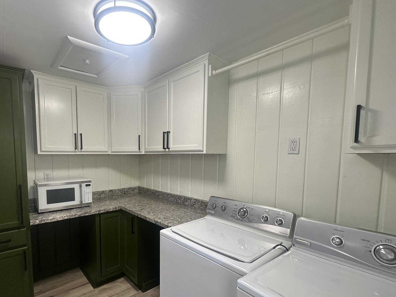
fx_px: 206
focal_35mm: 18
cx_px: 156
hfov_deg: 86.5
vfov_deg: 71.1
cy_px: 172
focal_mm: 2.22
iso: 200
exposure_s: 1/120
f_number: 2.2
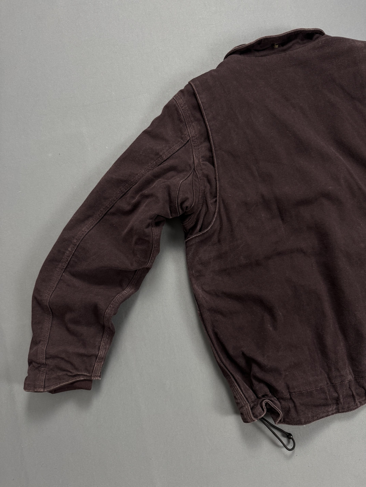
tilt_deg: -84.0
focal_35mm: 24
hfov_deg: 56.8
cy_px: 244
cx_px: 183
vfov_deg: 71.6
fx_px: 338
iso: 160
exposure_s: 1/60
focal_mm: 6.76
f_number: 1.78
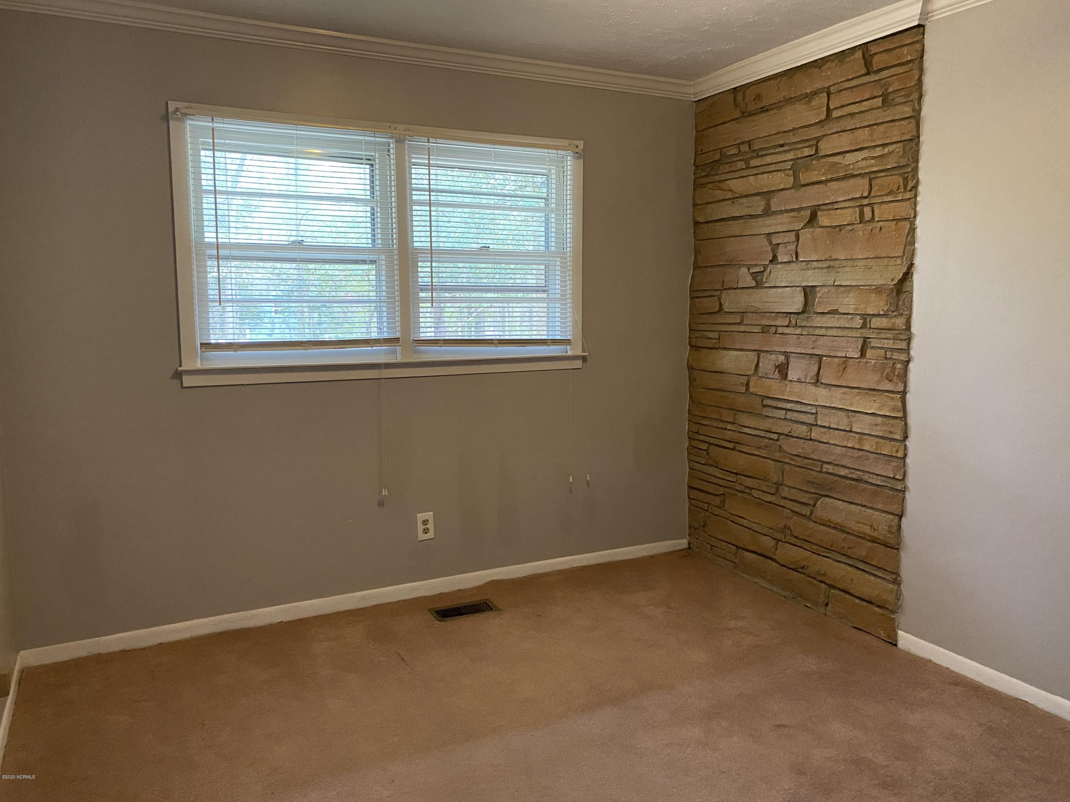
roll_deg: -0.2
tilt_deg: -7.0
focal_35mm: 26
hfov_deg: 67.3
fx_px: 804
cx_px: 535
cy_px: 401
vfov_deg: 53.1
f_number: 1.8
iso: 400
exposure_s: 1/60
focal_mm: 4.25
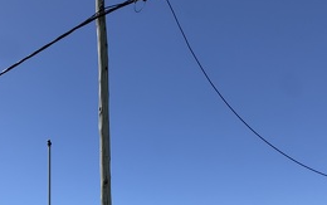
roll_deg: +1.0
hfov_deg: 42.2
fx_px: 339
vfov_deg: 25.4
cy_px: 308
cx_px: -21
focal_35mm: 38
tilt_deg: +0.4
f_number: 2.2
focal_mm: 2.22
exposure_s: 1/2208
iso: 50
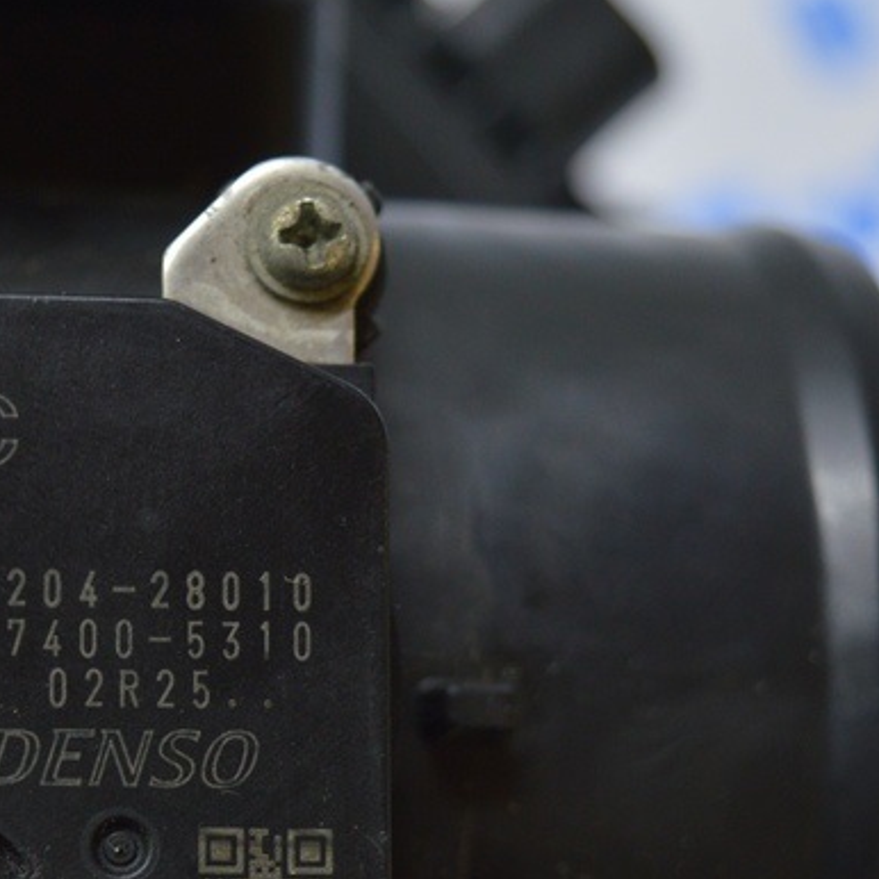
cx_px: 84
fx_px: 3304
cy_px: 689
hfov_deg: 15.0
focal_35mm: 115
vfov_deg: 15.1
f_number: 4.5
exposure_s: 1/50
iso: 400
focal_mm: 34
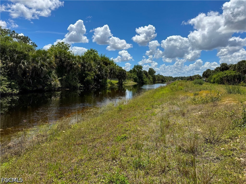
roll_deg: -2.1
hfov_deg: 71.6
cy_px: 92
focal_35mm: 24
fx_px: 171
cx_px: 123
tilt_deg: -5.6
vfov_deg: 56.8
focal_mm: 6.76
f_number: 1.78
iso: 80
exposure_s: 1/7092
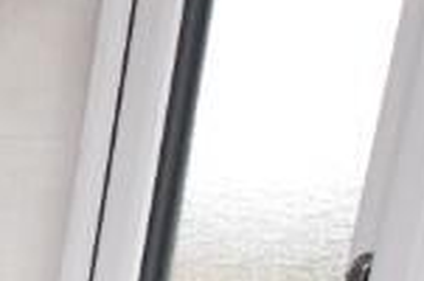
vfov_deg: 11.8
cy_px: 575
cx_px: -859
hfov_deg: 11.3
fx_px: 1199
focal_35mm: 102
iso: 720
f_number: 5.6
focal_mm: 10
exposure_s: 1/125
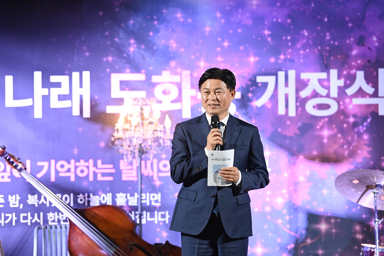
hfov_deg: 14.7
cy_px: 128
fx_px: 1493
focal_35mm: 140
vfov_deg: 9.8
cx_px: 192
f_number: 2.8
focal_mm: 140
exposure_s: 1/800
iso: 3200
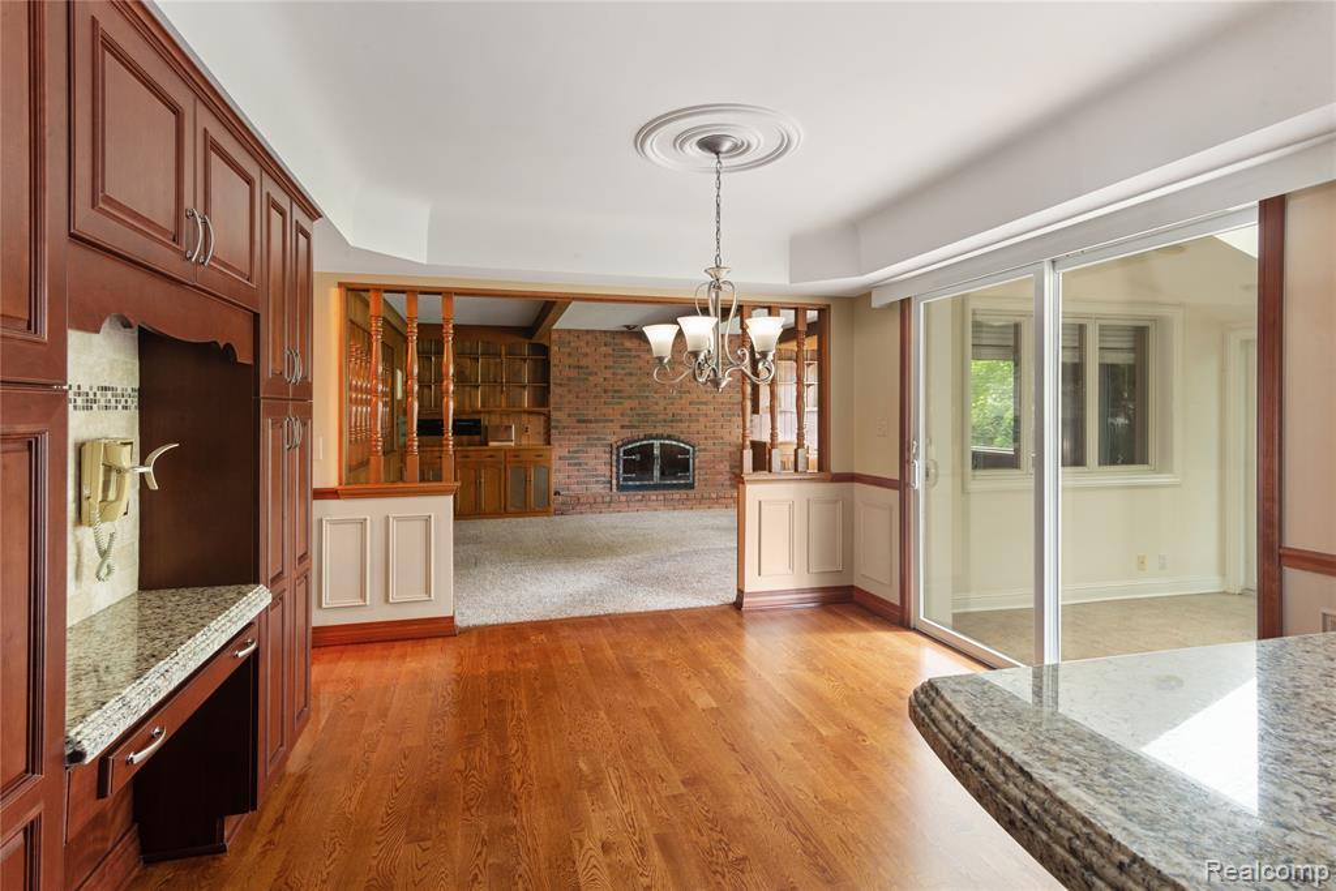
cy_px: 446
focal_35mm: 17
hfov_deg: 93.3
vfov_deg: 70.5
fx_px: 631
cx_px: 668
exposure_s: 3
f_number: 9
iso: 320
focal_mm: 17
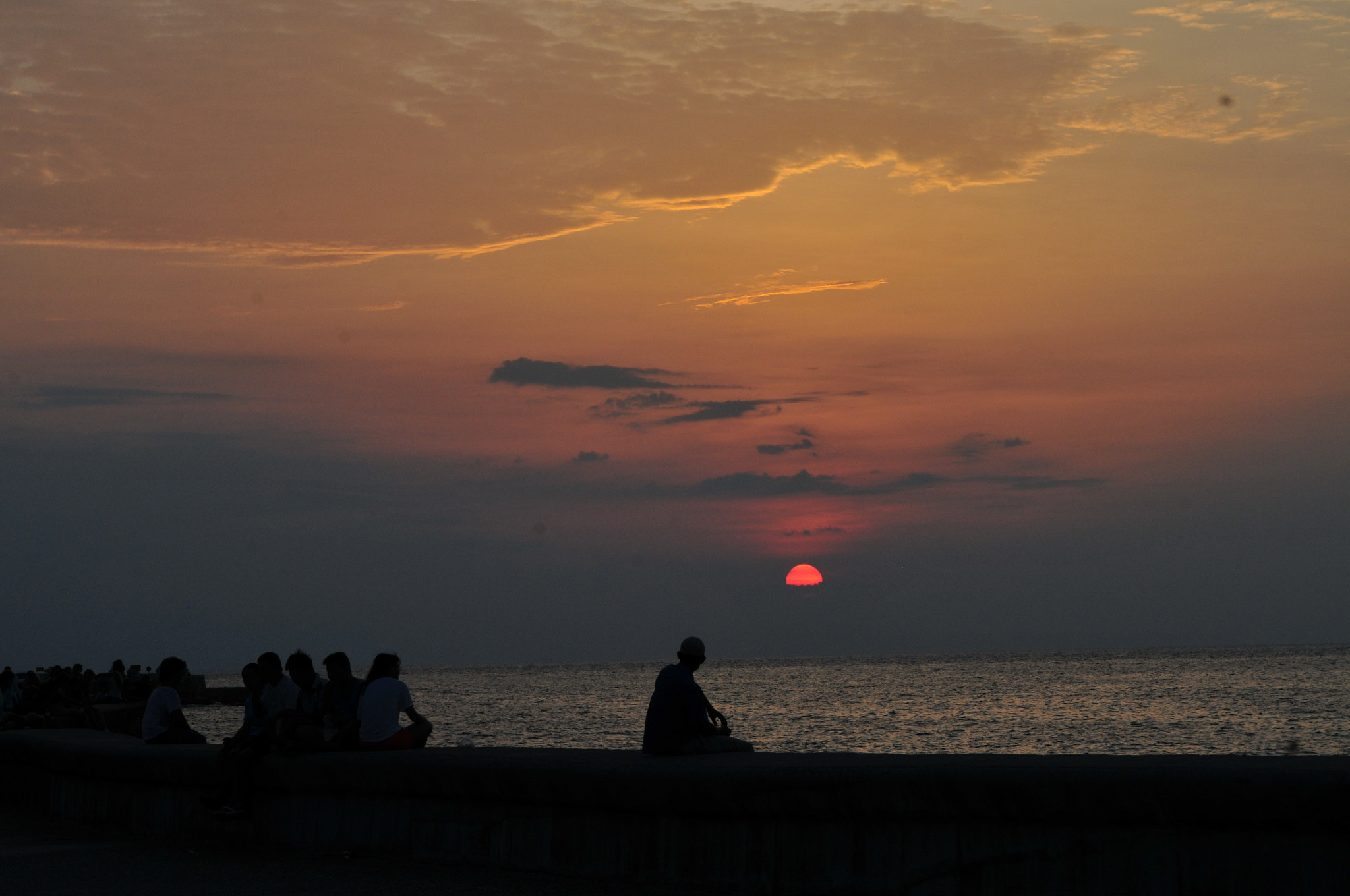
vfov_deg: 13.0
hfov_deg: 19.5
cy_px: 448
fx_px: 3932
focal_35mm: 105
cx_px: 675
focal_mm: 70
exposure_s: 1/200
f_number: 13
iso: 250
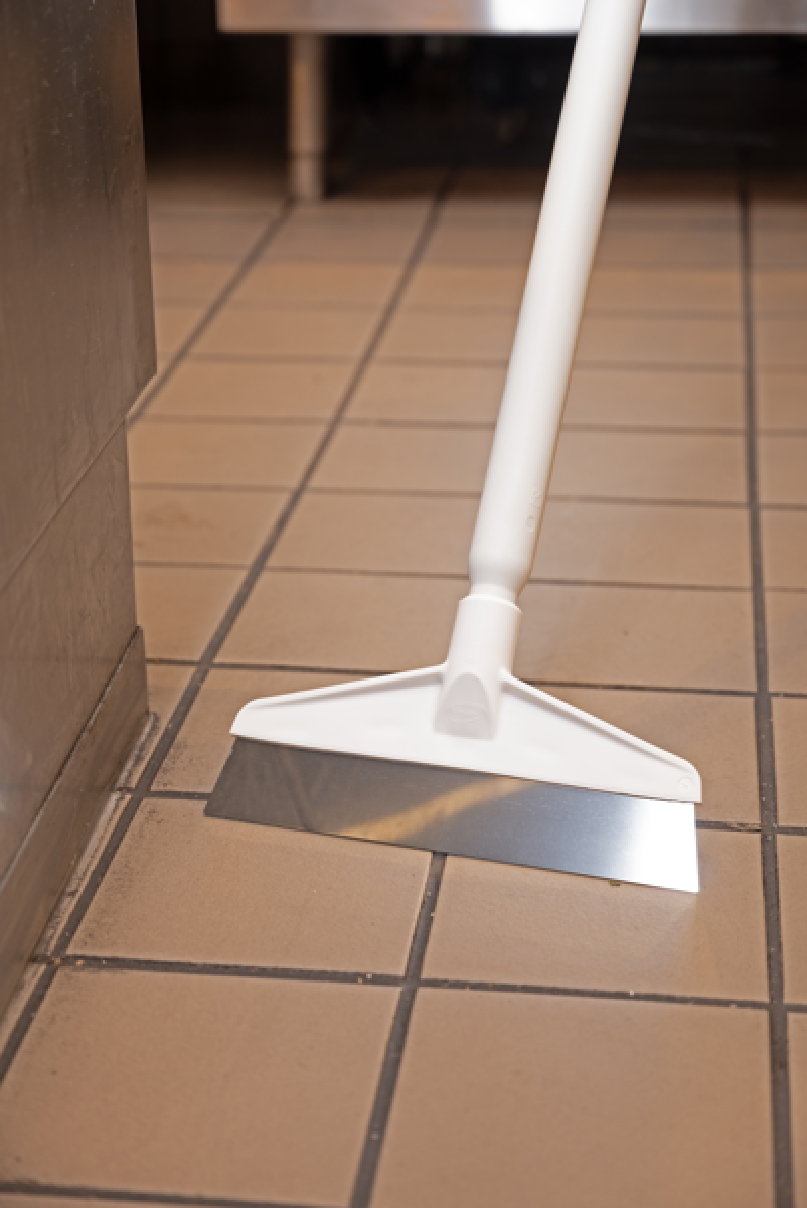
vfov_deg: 32.9
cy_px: 604
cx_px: 404
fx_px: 2047
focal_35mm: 61
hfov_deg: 22.3
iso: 400
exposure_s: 1/100
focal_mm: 61
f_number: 4
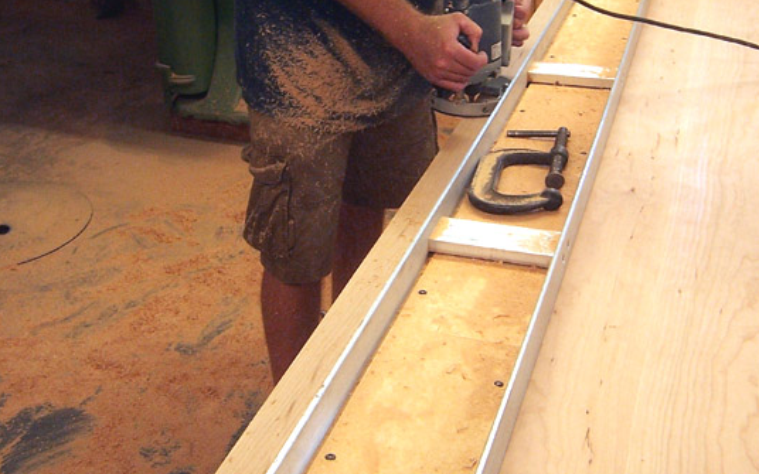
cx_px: 378
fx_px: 972
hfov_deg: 42.6
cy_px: 110
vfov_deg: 27.0
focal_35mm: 47
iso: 140
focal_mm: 5.5
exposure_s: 1/15
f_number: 3.4
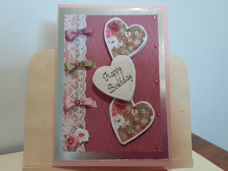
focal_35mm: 27
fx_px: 178
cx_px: 114
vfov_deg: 51.3
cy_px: 86
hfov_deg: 65.4
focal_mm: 3.6
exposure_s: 1/50
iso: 160
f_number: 1.9
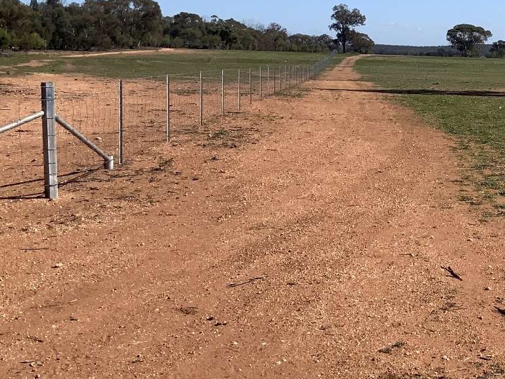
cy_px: 123
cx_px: 513
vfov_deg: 20.4
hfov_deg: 25.6
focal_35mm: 72
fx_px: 1051
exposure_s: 1/2320
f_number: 1.8
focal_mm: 3
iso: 16
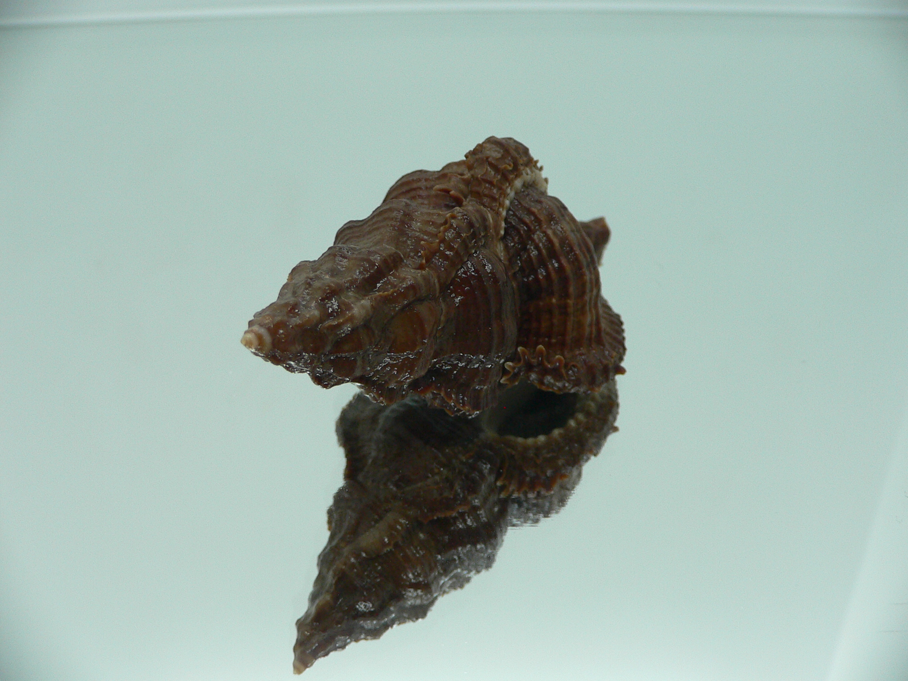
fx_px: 918
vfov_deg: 40.7
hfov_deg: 52.6
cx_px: 454
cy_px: 340
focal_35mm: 35
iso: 100
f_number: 2.8
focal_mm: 4.6
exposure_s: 1/60
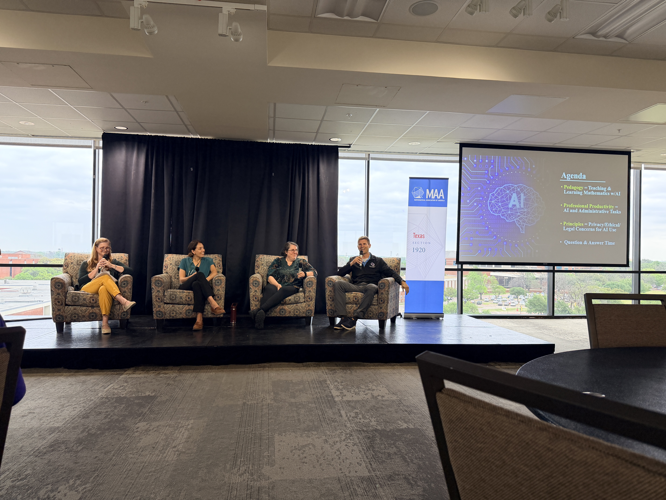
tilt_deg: -0.6
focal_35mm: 24
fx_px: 462
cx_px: 333
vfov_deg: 56.8
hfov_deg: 71.6
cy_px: 250
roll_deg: -0.4
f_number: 1.78
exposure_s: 1/218
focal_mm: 6.76
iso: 160
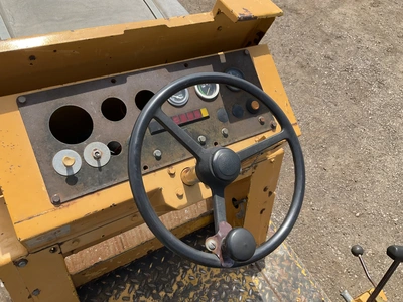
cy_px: 151
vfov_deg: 48.2
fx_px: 338
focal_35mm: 29
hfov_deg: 61.7
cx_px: 202
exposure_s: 1/1055
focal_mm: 3
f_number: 1.8
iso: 25
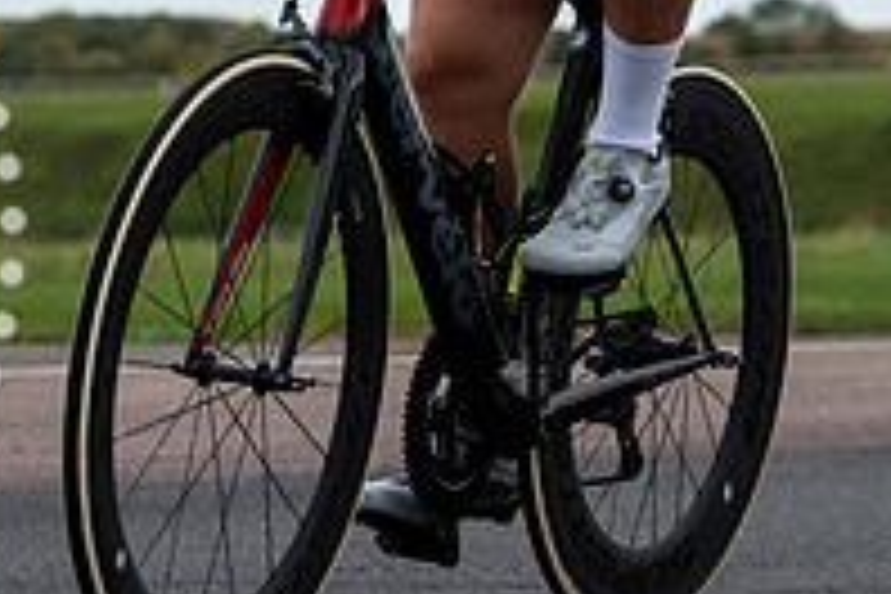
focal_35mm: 273
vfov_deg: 5.0
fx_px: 6756
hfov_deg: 7.5
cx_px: 461
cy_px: -75
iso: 100
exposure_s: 1/1000
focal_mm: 66
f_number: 3.5
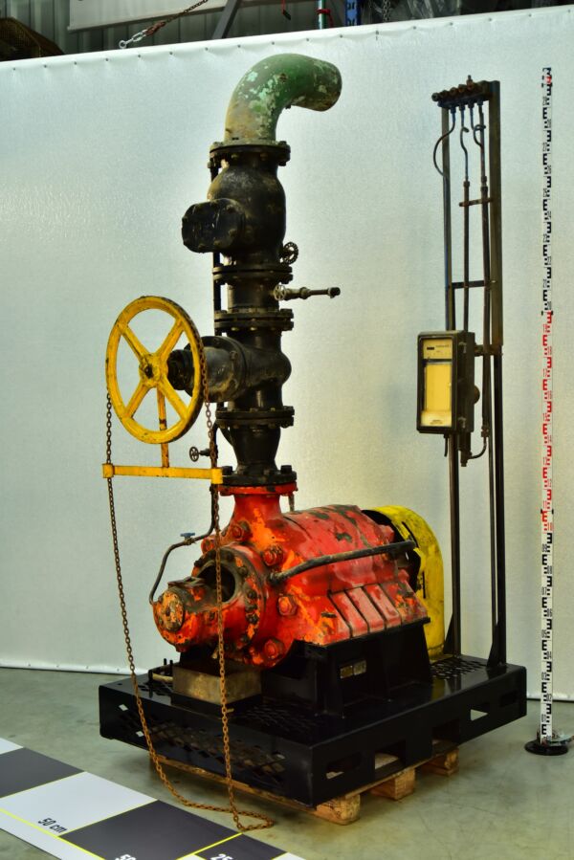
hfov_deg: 28.1
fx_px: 1147
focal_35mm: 48
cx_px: 287
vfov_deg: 41.1
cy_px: 430
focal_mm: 48
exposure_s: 1/100
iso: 500
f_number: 4.2
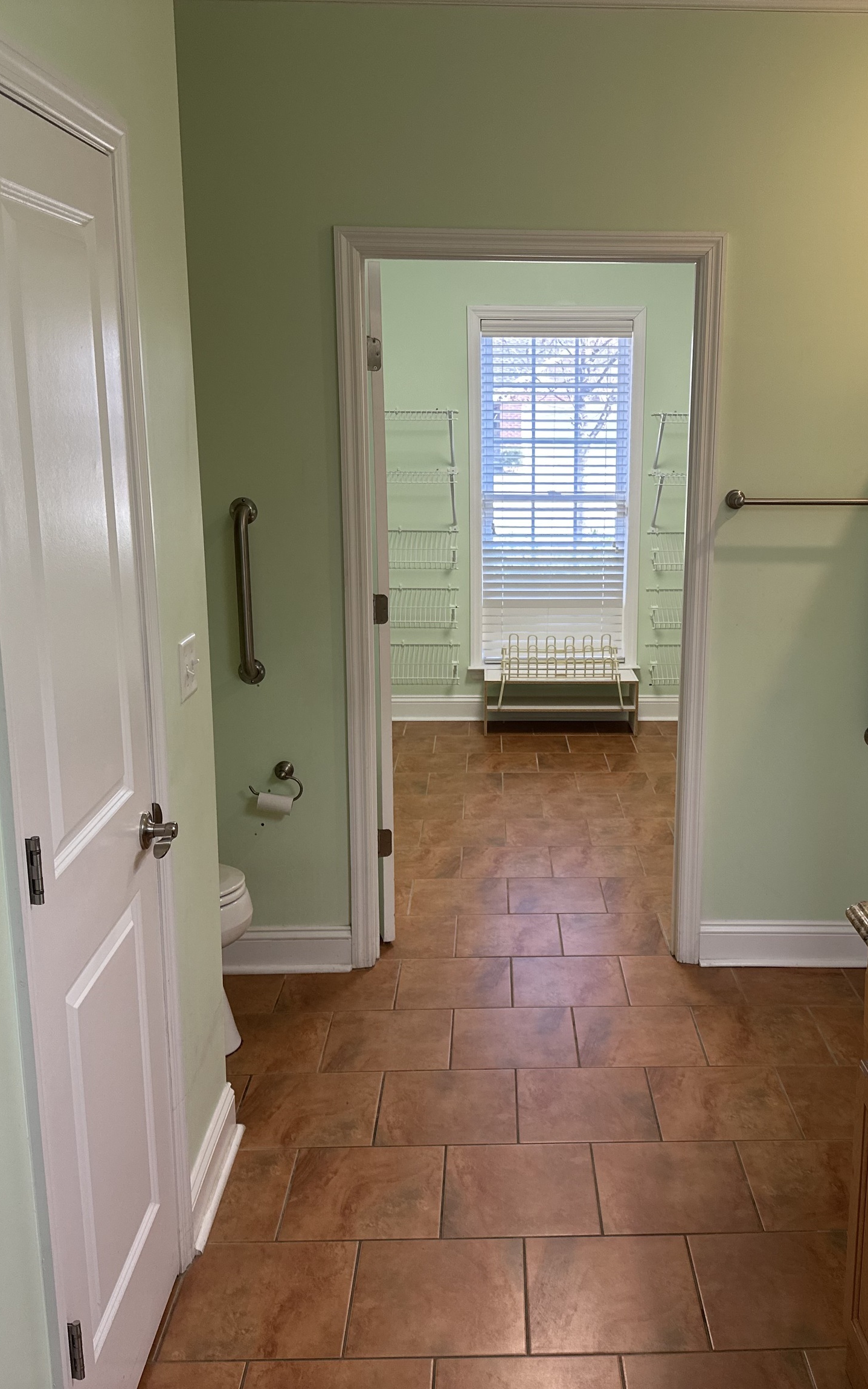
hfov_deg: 37.1
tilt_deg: -12.9
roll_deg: -0.1
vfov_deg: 56.7
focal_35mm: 34
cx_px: 538
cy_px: 694
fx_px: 1287
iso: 160
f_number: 1.78
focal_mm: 6.86
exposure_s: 1/120
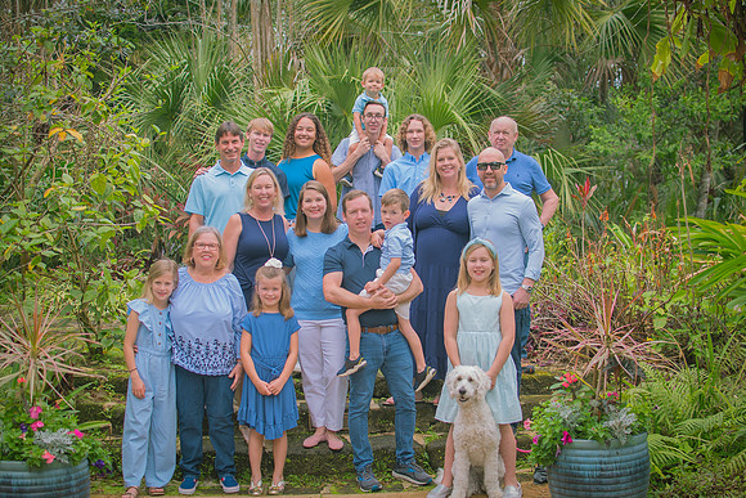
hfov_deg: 38.2
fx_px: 1078
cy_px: 249
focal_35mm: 52
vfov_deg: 26.0
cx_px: 373
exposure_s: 1/250
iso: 100
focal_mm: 35
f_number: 2.8
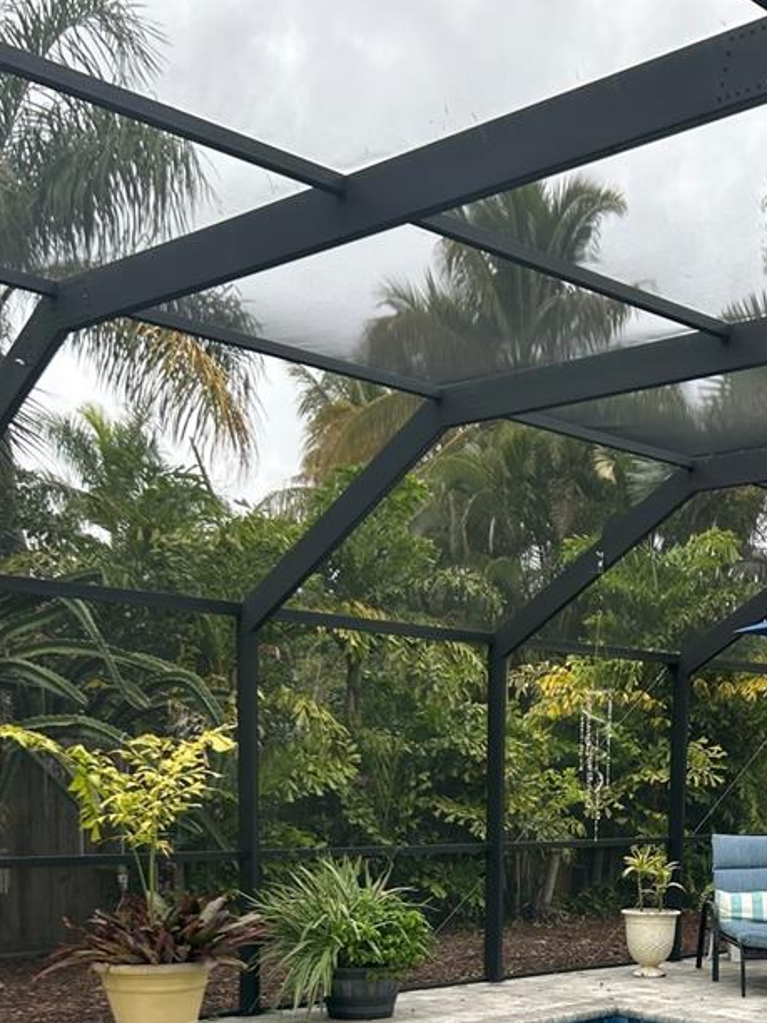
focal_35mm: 51
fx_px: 1507
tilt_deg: -6.6
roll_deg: -1.1
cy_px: 941
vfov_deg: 35.1
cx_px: 566
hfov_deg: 28.2
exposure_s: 1/134
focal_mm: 5.7
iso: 32
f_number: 1.5
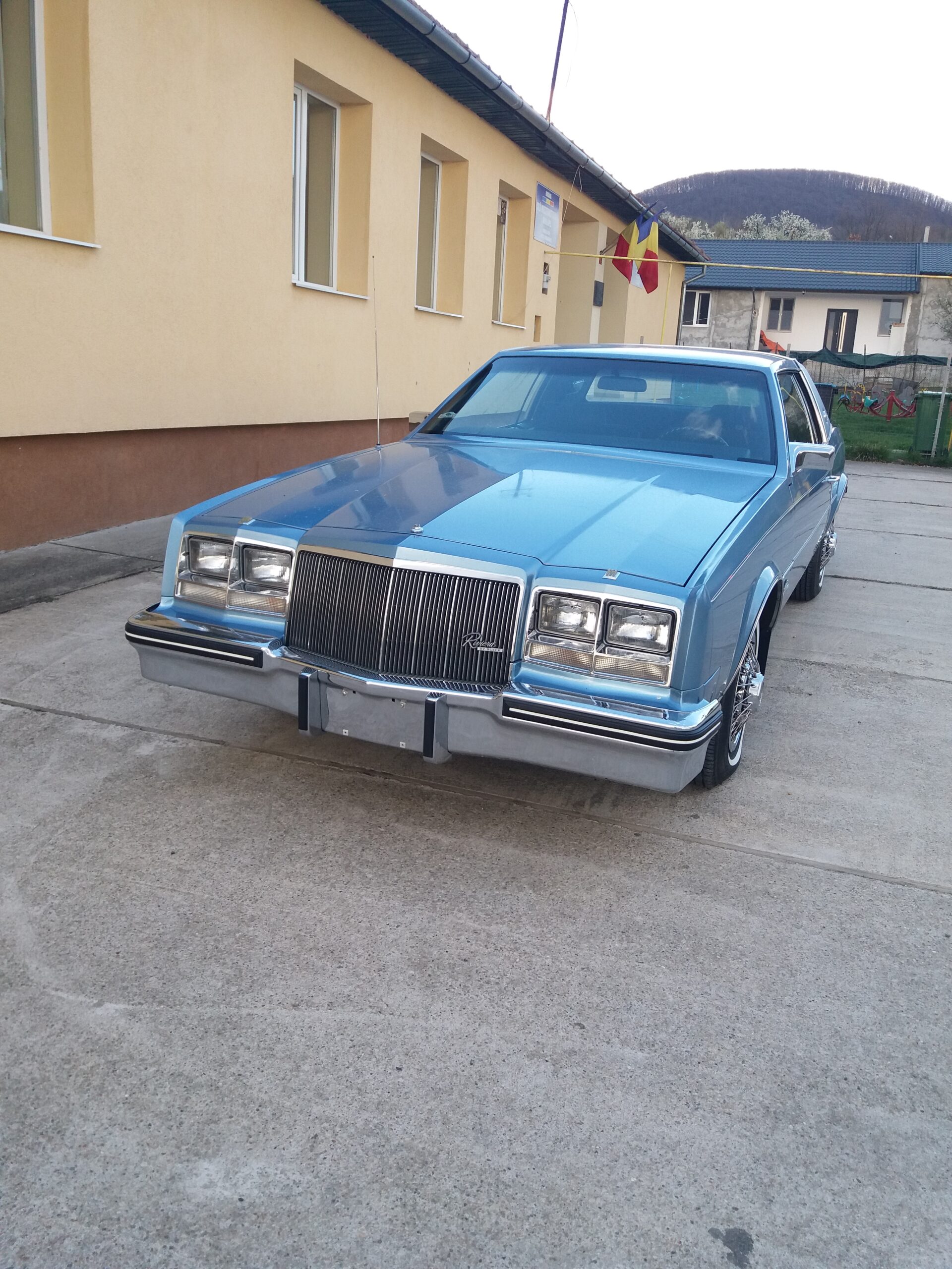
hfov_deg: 49.7
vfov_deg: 63.4
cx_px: 476
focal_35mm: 28
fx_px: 1027
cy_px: 634
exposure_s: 1/154
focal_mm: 3.7
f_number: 1.9
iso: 64
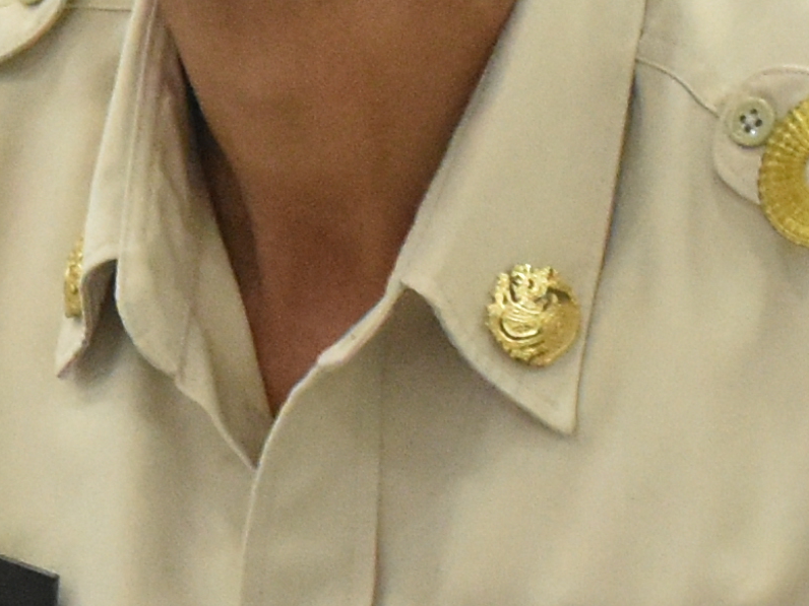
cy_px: 233
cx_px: -597
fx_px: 7619
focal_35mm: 326
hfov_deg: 6.0
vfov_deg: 4.6
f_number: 5.6
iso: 2500
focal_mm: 30
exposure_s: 1/125
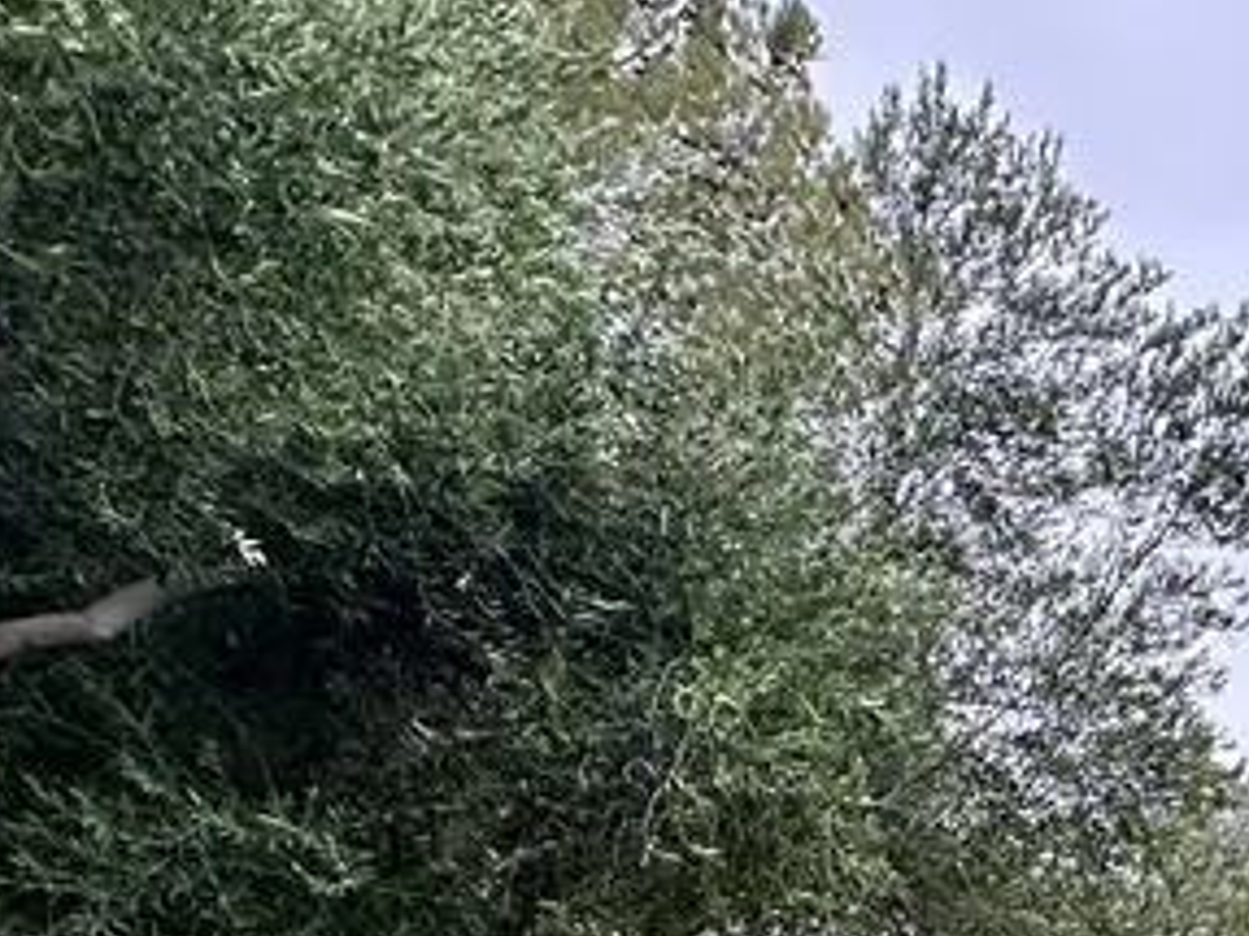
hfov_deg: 29.5
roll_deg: +0.7
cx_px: 1684
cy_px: 1245
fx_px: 1803
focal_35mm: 50
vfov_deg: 24.9
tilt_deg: -0.7
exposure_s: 1/99
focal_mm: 2.22
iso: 100
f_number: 2.2
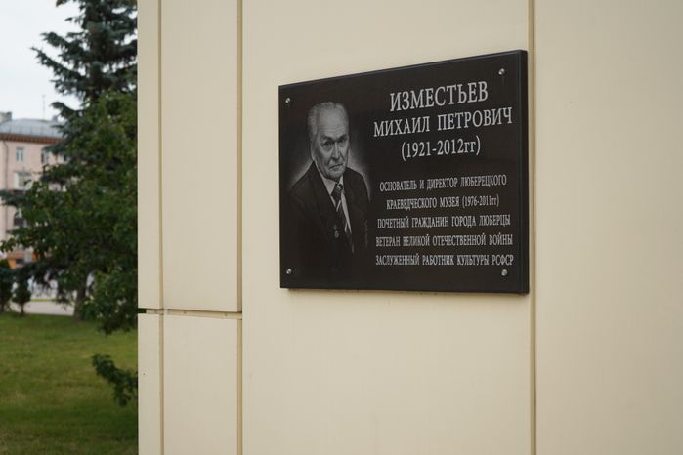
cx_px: 342
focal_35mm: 64
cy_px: 228
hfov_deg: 31.4
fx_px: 1214
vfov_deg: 21.2
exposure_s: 1/200
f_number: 6.3
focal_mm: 64
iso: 100
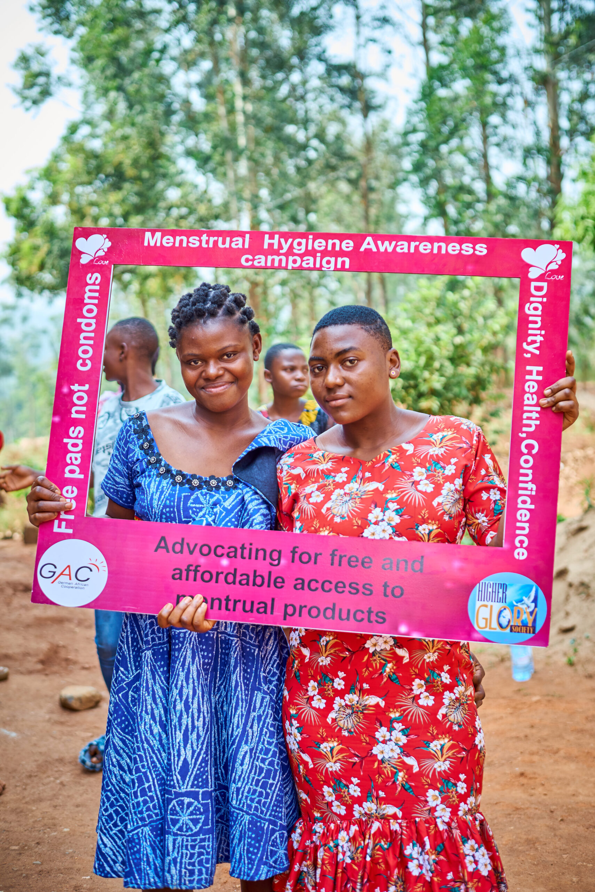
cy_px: 446
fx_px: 1238
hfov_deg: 27.0
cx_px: 298
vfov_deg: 39.6
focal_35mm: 50
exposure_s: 1/200
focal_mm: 50
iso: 100
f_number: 2.8
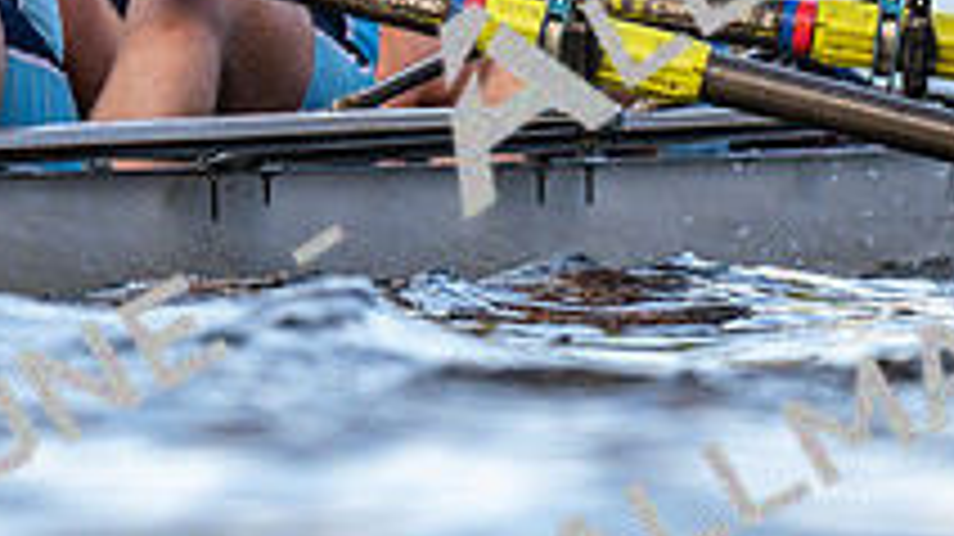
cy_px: -209
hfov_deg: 1.3
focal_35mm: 1718
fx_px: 43437
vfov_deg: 0.7
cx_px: 54
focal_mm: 600
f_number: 4
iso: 1400
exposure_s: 1/2500
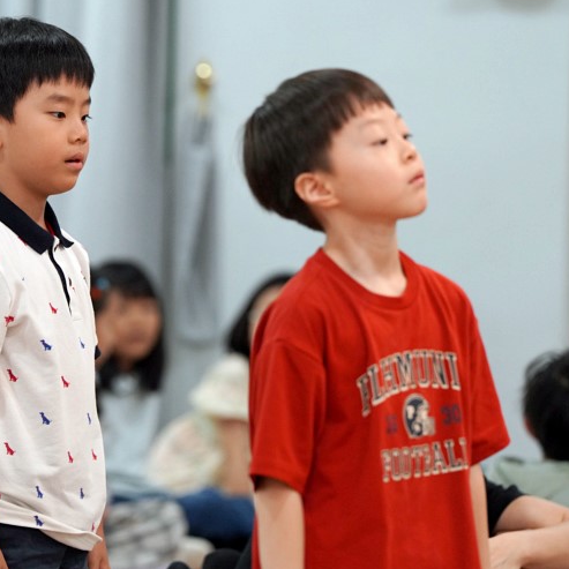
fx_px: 5765
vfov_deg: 5.6
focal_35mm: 310
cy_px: 230
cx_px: 178
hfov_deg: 5.6
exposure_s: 1/250
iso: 2000
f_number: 4
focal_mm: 200
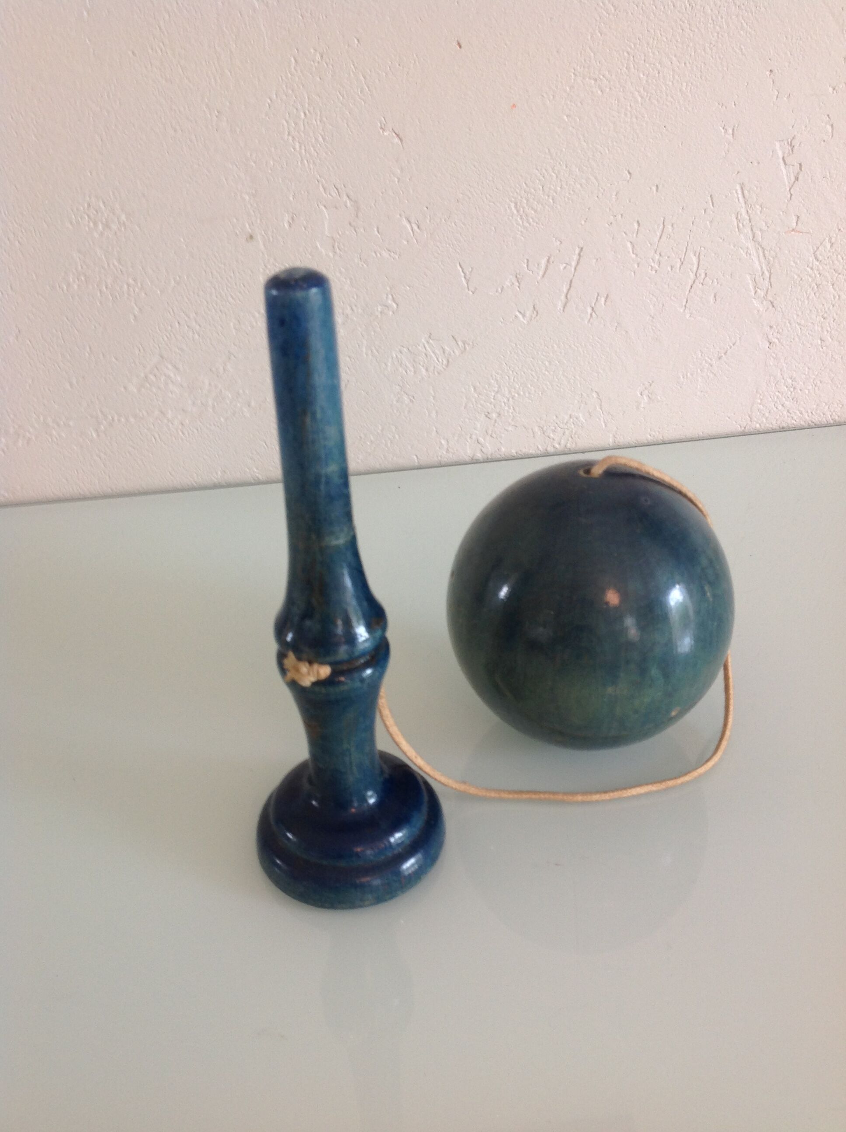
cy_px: 566
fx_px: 1144
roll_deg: +4.2
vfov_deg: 52.7
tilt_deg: -30.1
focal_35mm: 35
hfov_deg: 40.6
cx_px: 423
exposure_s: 1/15
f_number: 2.4
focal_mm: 4.28
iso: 50
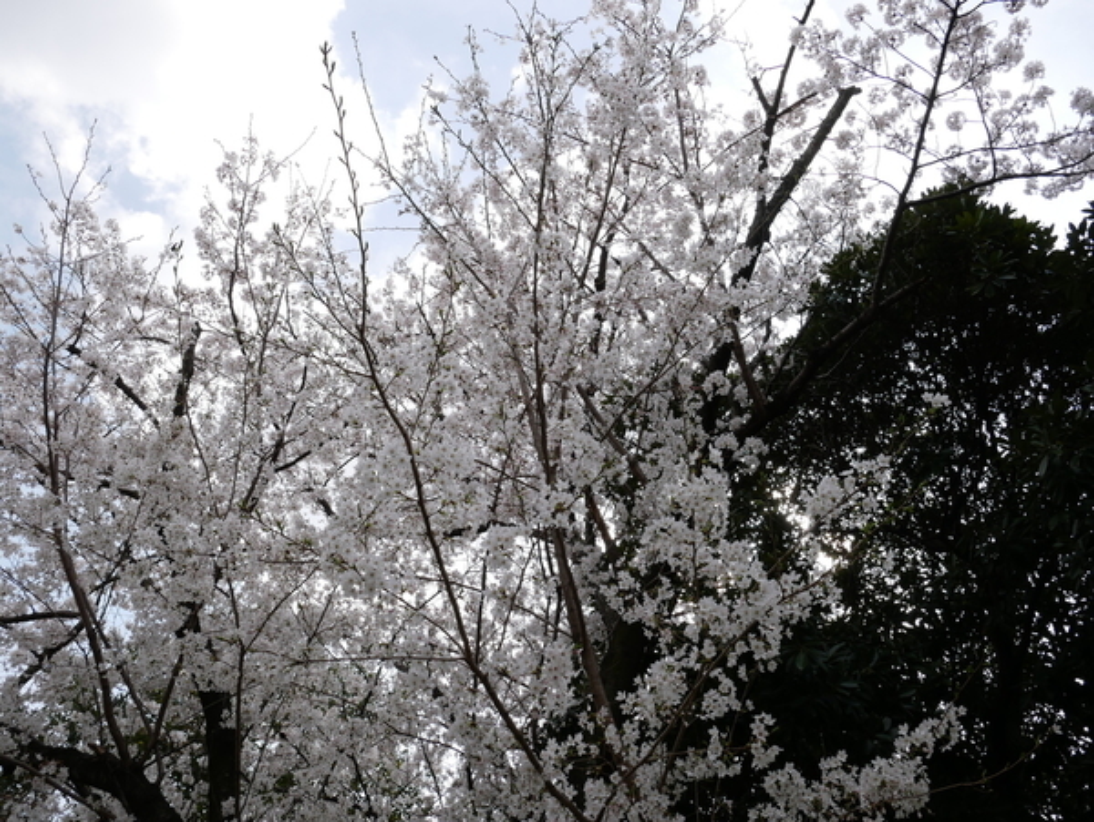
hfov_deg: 59.9
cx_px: 547
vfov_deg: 46.9
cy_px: 411
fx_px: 949
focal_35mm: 30
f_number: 7.1
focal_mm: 15
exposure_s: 1/400
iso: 200
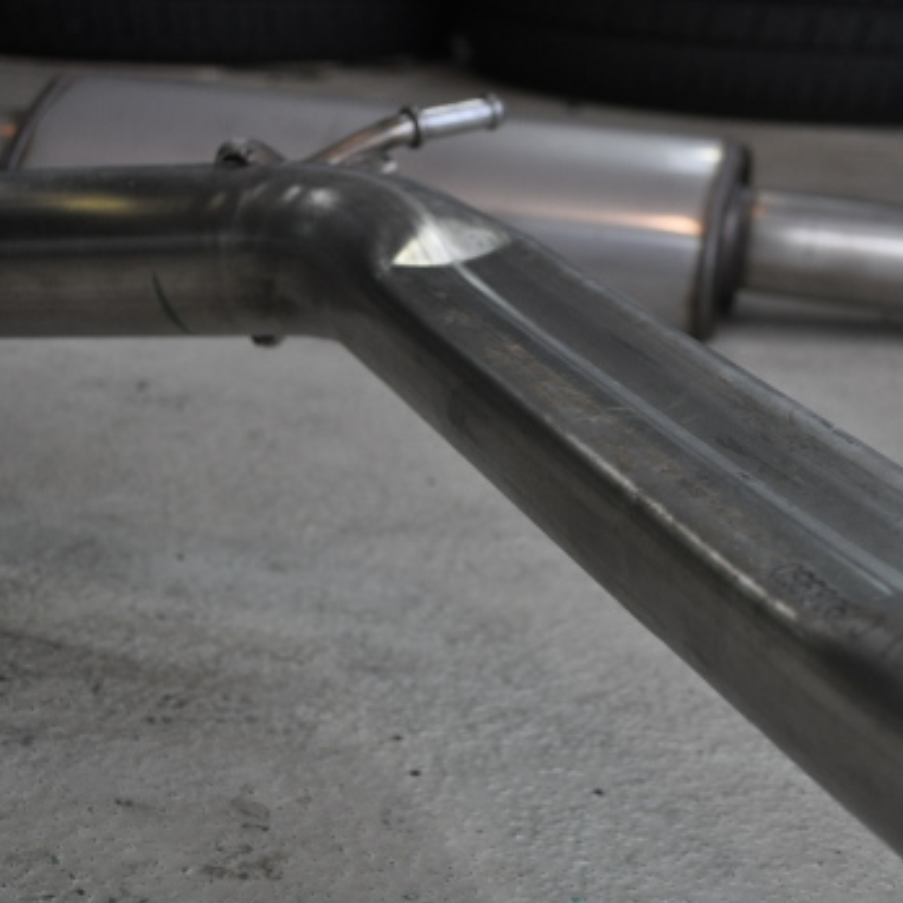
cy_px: 452
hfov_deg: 27.5
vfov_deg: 27.7
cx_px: 631
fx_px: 1830
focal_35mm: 62
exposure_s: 1/320
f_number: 5.6
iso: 800
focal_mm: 32
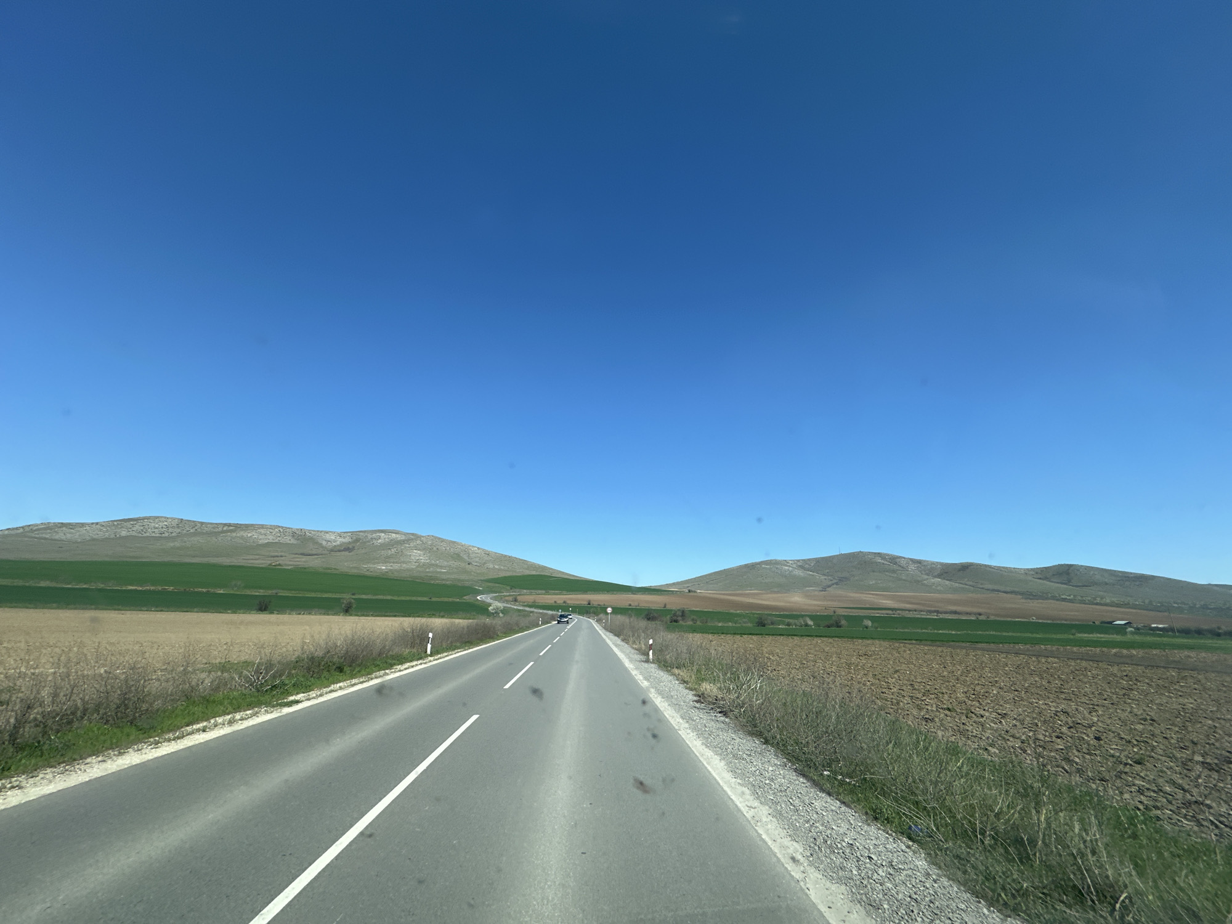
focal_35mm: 14
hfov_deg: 102.1
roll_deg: -1.8
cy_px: 462
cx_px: 616
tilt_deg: +14.2
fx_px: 498
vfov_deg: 85.7
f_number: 2.2
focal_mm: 2.22
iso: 50
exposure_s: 1/1618
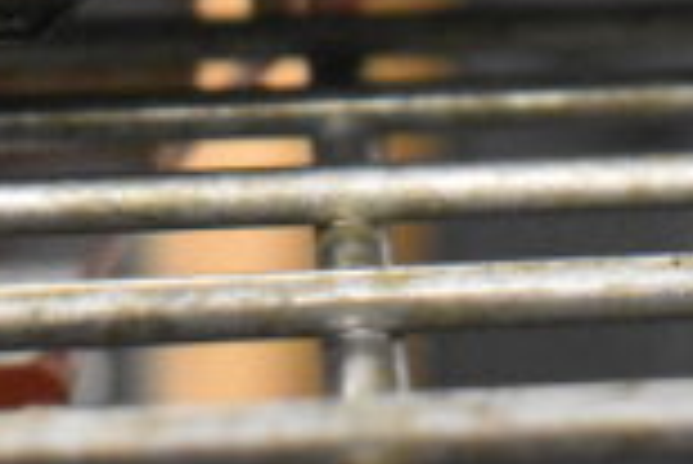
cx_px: 702
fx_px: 3314
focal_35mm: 172
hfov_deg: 11.8
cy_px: -408
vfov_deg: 7.7
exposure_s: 1/50
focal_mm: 29
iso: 8000
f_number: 4.2
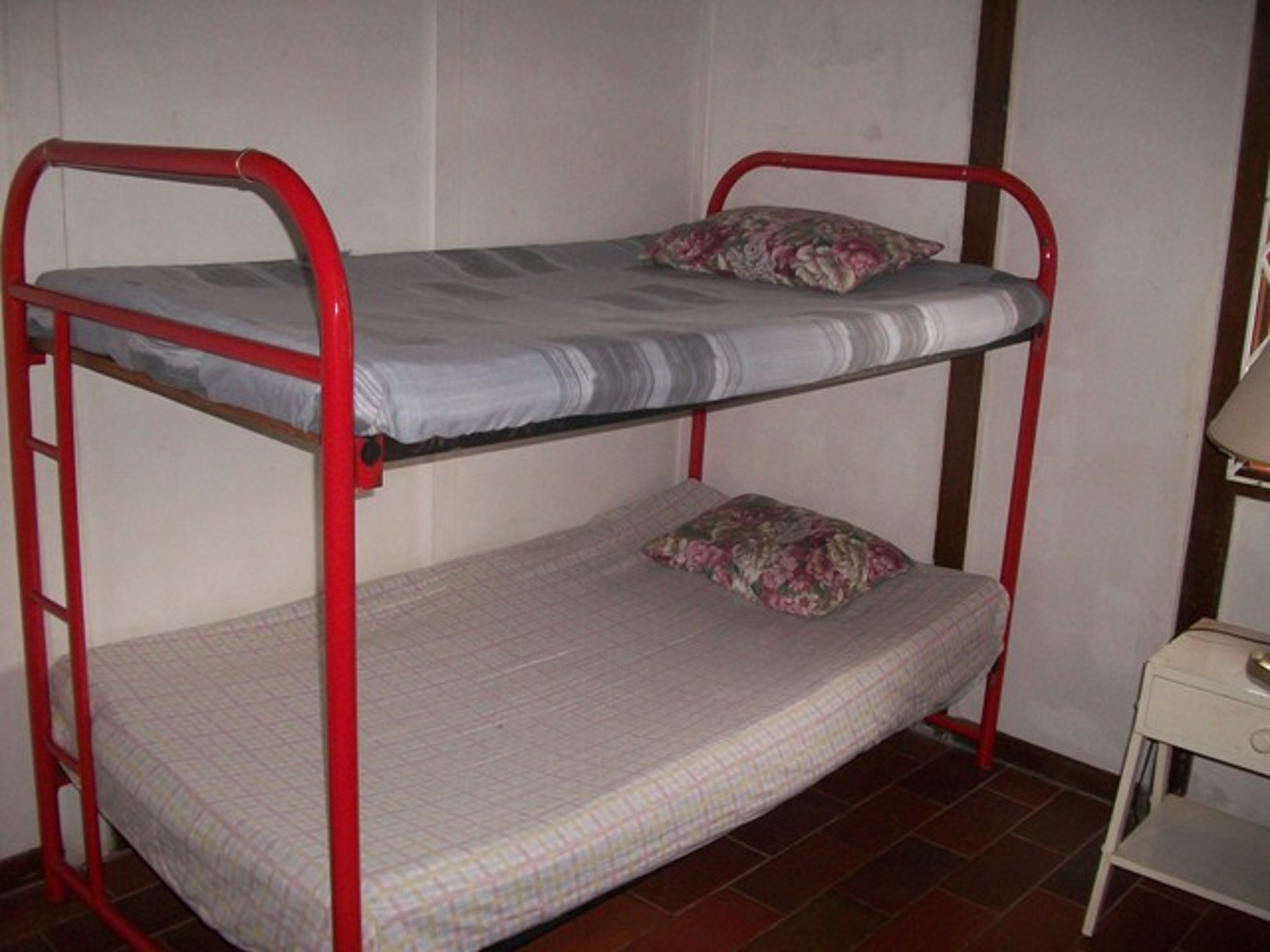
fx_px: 1174
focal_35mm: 32
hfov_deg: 56.8
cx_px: 635
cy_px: 476
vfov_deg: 44.2
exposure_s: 1/60
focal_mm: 5.7
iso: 160
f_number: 2.9
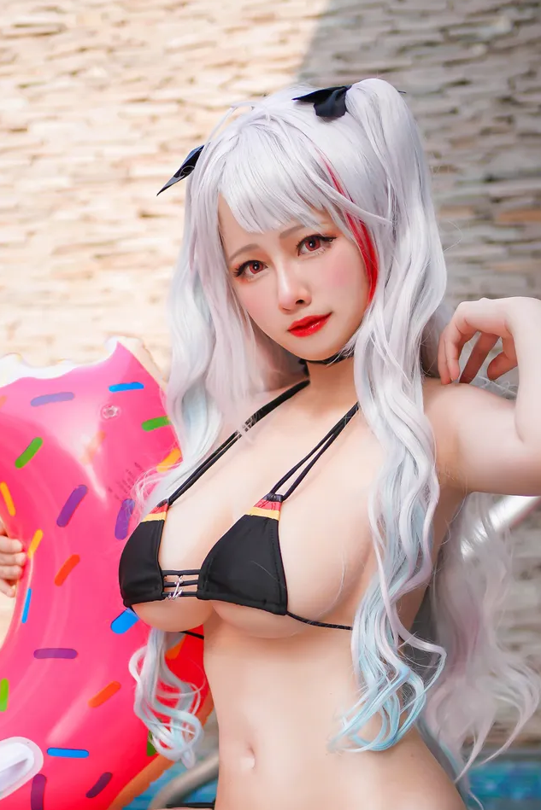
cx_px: 234
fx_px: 1329
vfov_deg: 33.1
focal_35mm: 59
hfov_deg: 23.0
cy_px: 637
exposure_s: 1/1250
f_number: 2
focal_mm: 35
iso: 160
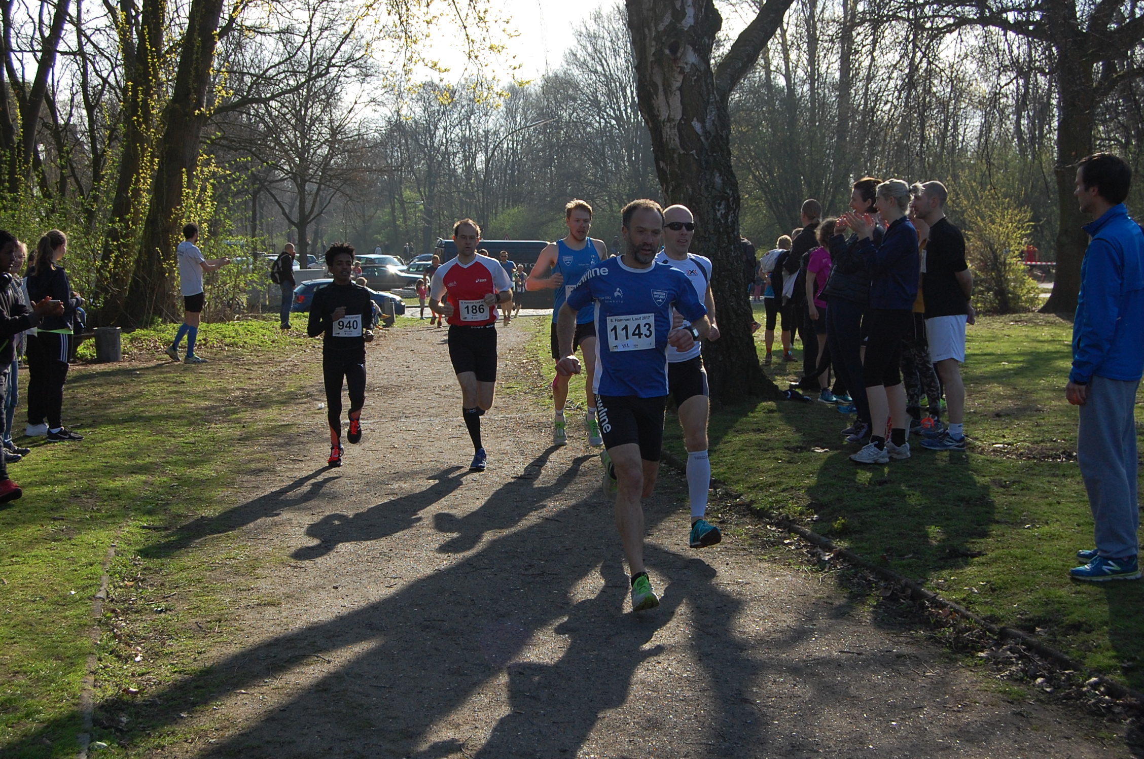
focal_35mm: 52
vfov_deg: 25.7
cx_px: 572
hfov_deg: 37.9
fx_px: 1665
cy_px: 380
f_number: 4.8
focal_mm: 35
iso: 400
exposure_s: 1/640
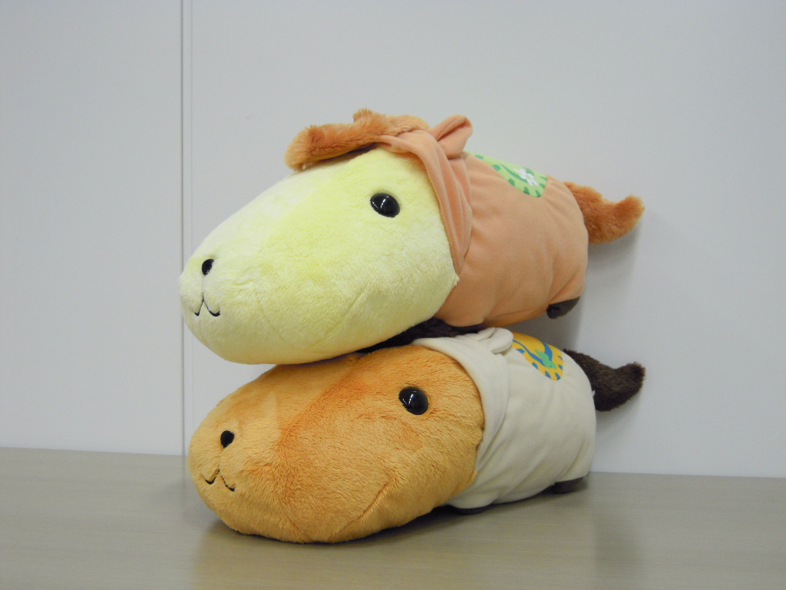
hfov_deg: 41.2
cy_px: 295
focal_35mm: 46
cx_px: 393
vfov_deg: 31.5
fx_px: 1044
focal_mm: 8.3
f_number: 3.4
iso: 320
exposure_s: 1/50
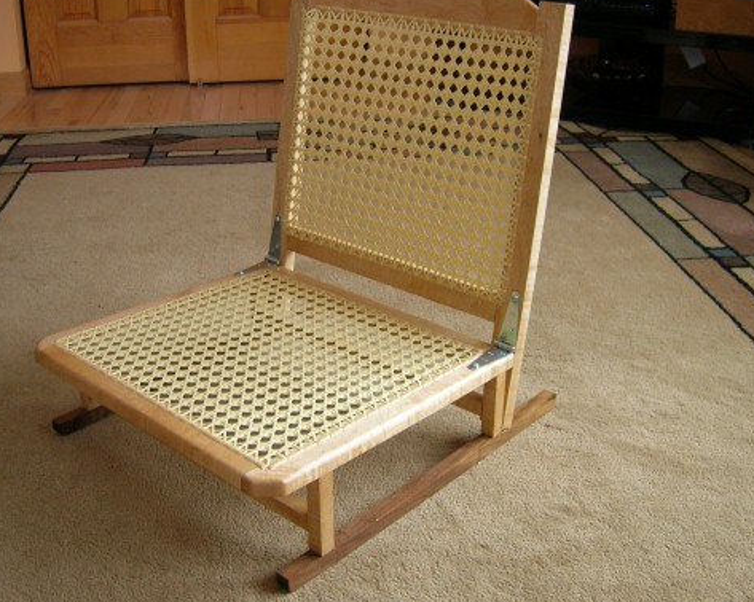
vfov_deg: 35.6
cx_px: 345
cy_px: 282
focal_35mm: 42
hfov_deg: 43.8
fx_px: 937
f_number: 2.9
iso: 50
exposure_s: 1/29
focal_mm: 5.7
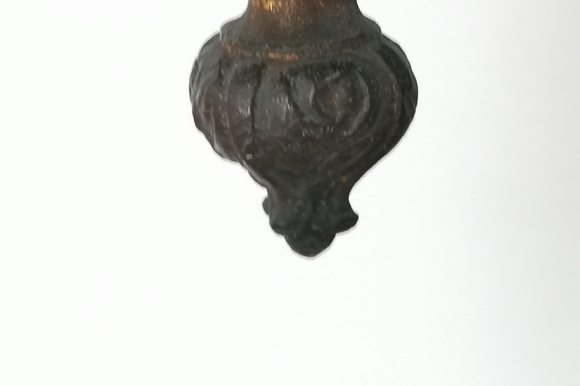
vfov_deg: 12.5
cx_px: 294
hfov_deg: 19.3
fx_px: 1708
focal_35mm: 106
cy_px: -110
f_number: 1.8
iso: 160
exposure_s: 1/33.3
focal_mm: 4.75
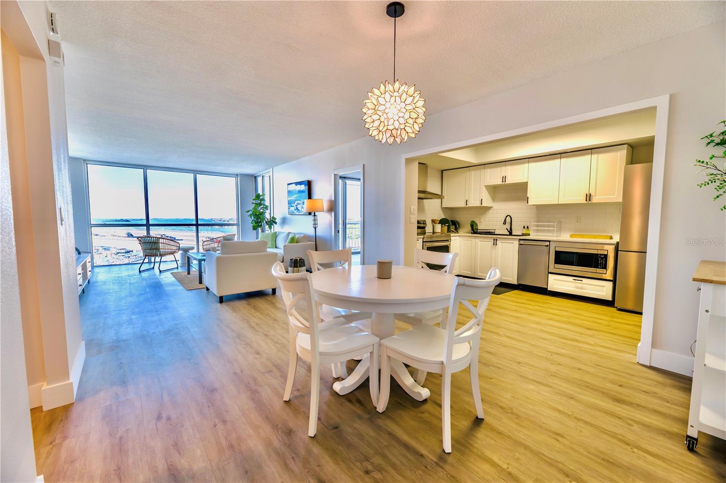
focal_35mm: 14
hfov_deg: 104.3
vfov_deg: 81.2
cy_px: 242
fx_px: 282
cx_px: 363
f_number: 9
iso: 64
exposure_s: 1/80
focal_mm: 14
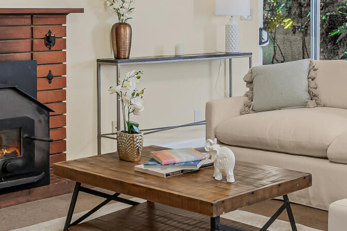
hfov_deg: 26.6
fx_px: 684
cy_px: 1
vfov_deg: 18.7
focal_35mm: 71
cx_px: 360
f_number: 9
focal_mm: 16
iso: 640
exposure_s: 1/3
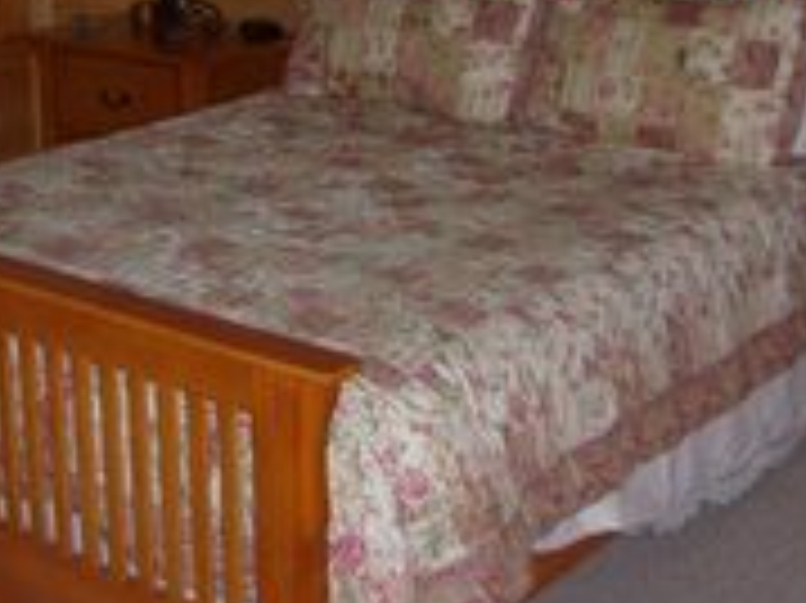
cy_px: 194
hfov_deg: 27.1
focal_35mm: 72
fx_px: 1675
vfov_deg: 20.3
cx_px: 396
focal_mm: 5.8
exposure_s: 1/45
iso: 100
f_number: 2.8
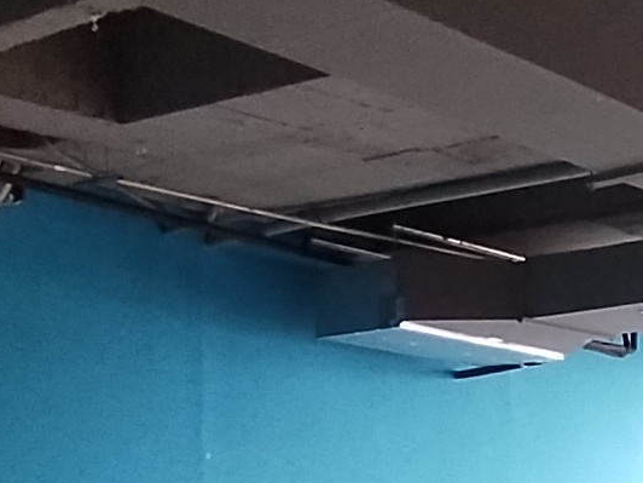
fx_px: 1449
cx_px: 700
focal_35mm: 78
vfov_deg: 17.1
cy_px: 715
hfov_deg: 23.5
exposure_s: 1/33.3
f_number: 2.2
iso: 373
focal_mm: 1.42
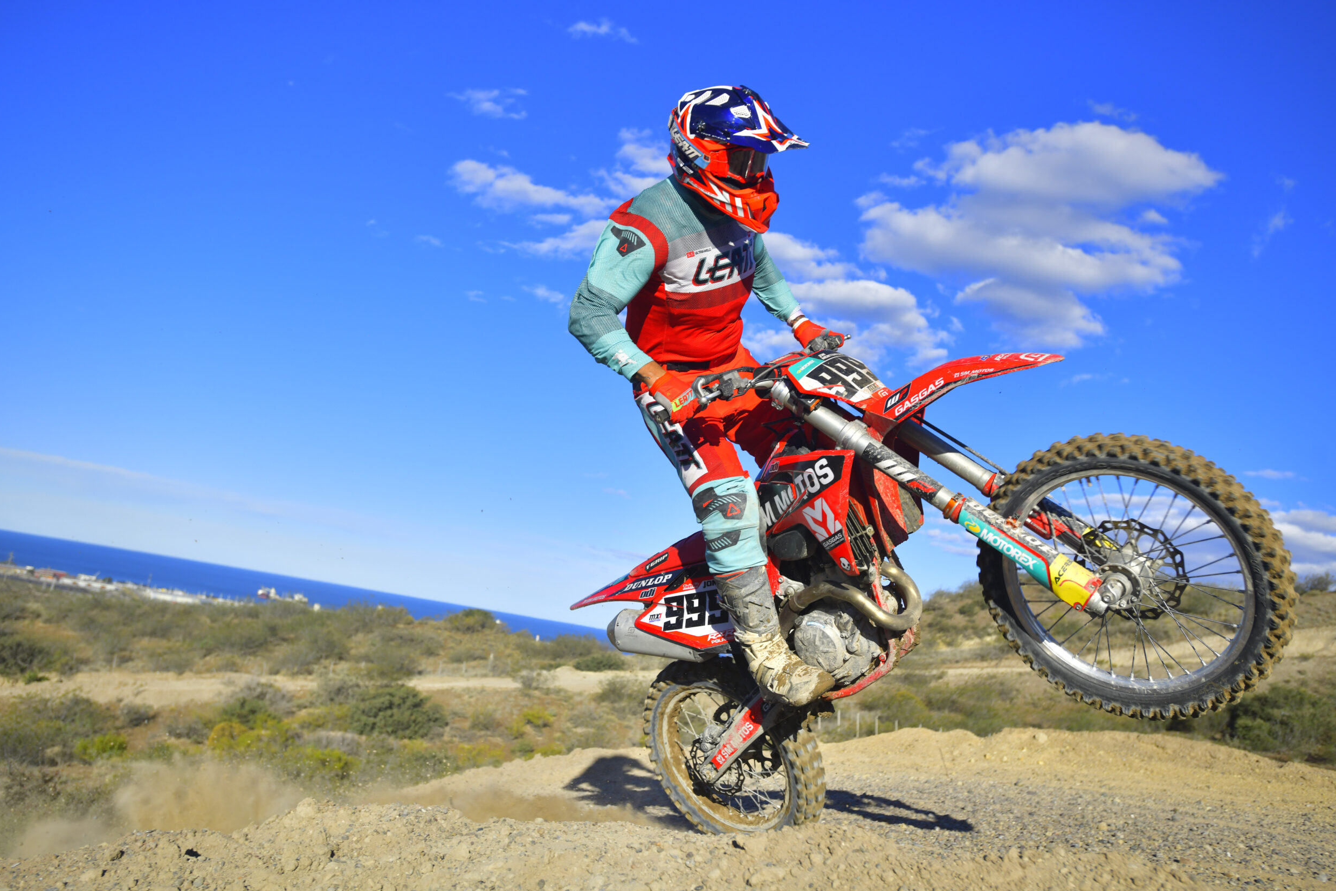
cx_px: 666
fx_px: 1150
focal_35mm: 31
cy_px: 434
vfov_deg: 42.3
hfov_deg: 60.3
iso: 200
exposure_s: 1/3200
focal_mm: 30
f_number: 4
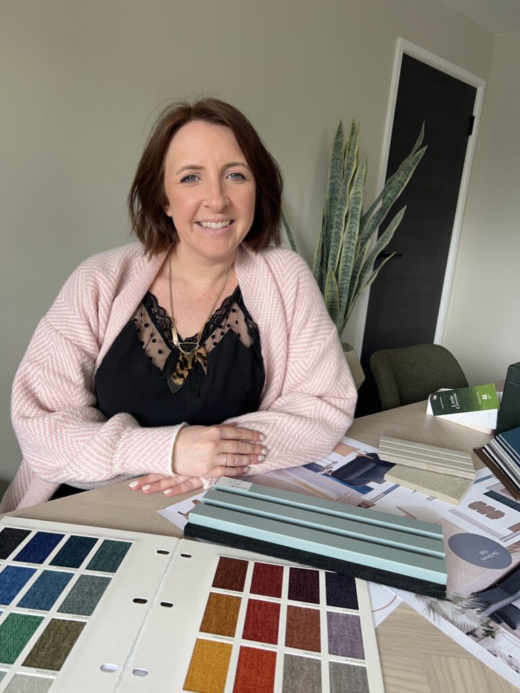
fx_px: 521
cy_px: 346
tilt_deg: -13.0
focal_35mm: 26
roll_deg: -5.8
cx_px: 260
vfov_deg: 67.3
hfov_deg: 53.1
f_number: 1.5
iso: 40
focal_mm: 5.7
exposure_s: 1/121
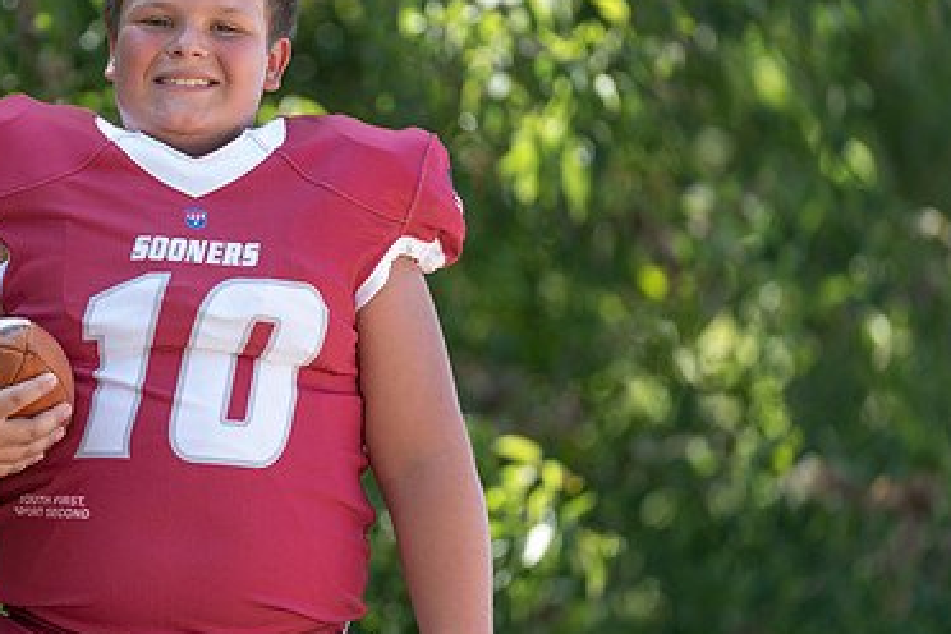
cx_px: 217
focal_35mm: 257
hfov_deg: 8.0
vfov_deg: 5.3
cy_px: 257
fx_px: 6789
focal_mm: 165
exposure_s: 1/320
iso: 80
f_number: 2.8
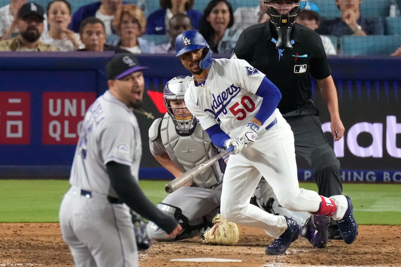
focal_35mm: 840
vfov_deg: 1.6
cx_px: 200
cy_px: 134
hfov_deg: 2.5
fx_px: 9359
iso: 8000
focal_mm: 840
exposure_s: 1/1600
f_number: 5.6
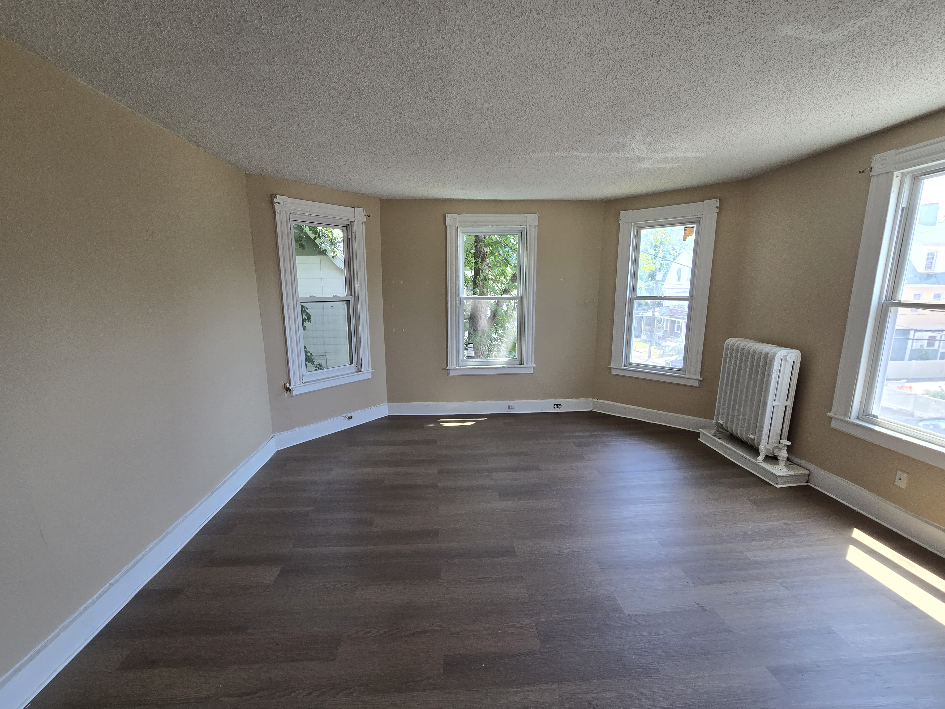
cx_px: 472
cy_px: 354
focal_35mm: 13
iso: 80
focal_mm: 2.2
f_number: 2.2
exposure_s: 1/120
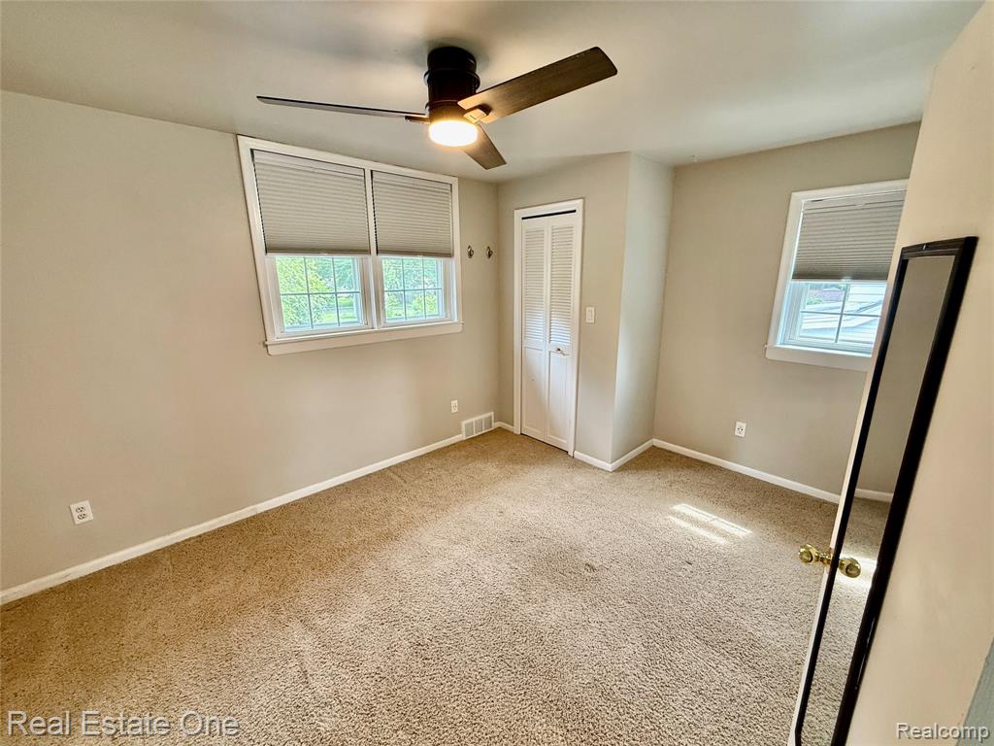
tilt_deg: -13.8
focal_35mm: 14
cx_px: 497
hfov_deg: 102.1
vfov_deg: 85.7
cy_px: 373
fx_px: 402
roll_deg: +0.4
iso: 200
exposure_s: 1/60
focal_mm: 2.22
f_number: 2.2
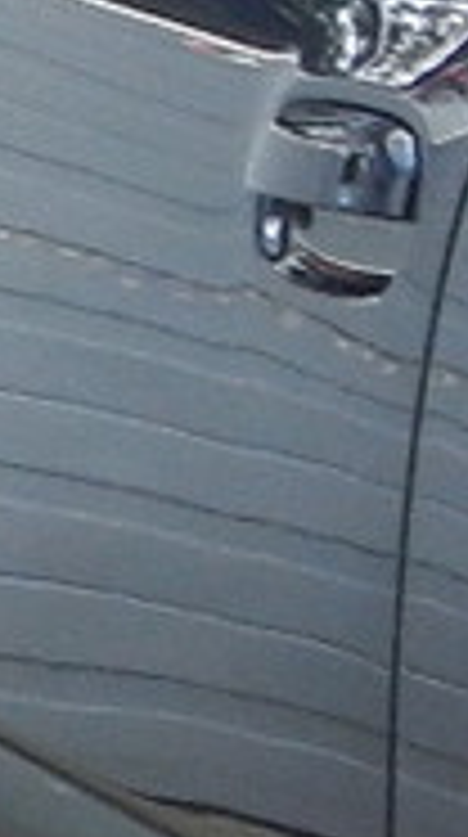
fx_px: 8621
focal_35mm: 389
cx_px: 2426
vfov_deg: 5.5
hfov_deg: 2.9
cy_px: 756
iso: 220
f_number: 4.2
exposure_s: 1/30
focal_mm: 8.1
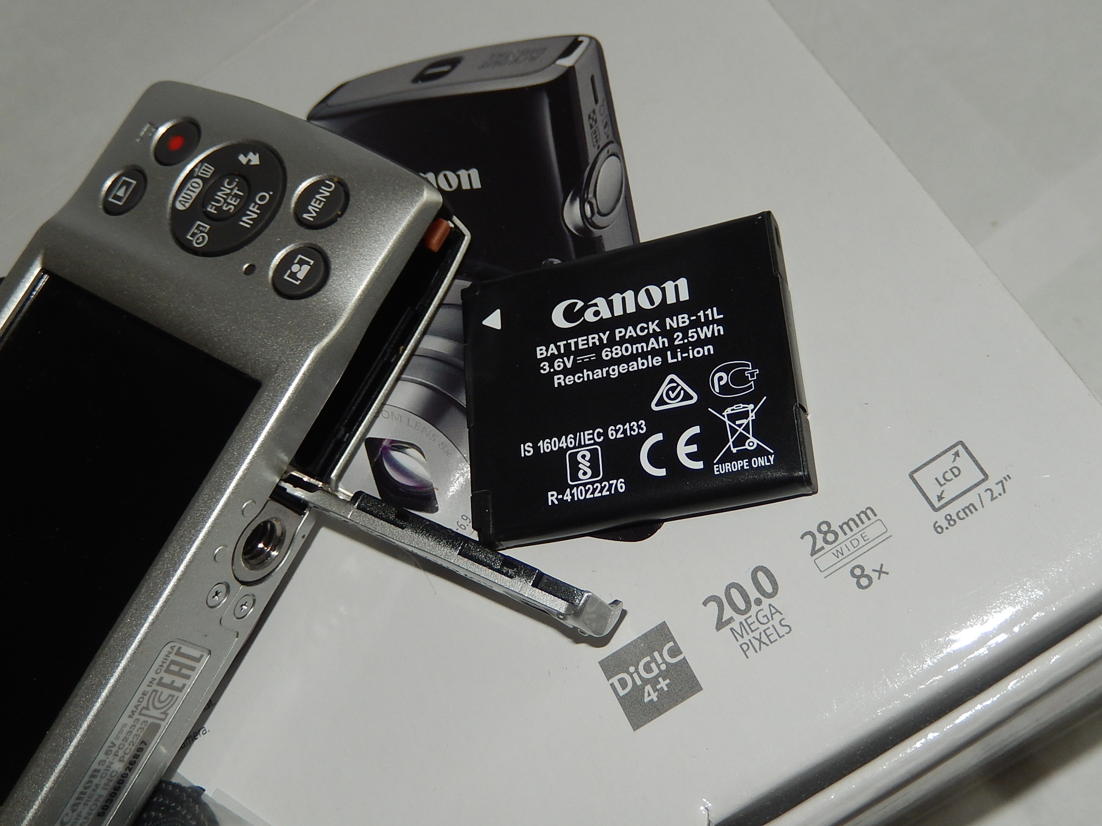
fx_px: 1305
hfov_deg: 45.8
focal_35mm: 41
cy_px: 413
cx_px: 551
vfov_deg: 35.1
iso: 200
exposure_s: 1/30
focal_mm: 7.3
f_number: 8.4
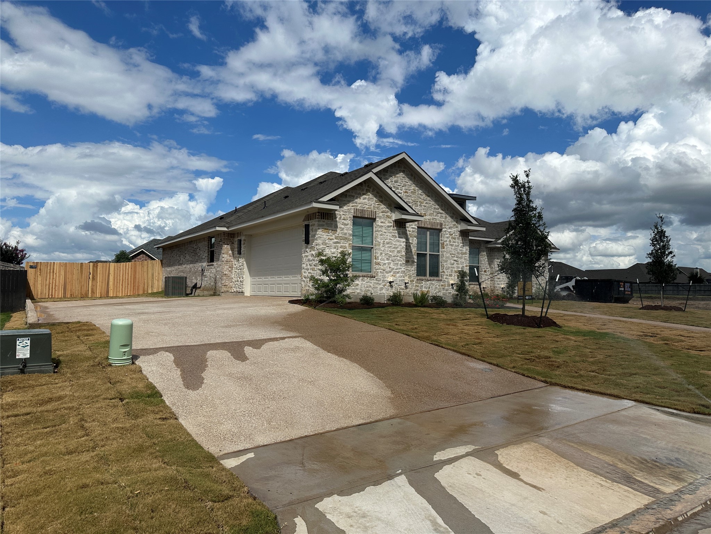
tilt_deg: +3.7
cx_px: 356
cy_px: 267
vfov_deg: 56.8
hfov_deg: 71.6
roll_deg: -1.1
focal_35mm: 24
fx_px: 493
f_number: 1.78
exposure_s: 1/8929
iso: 80
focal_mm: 6.86
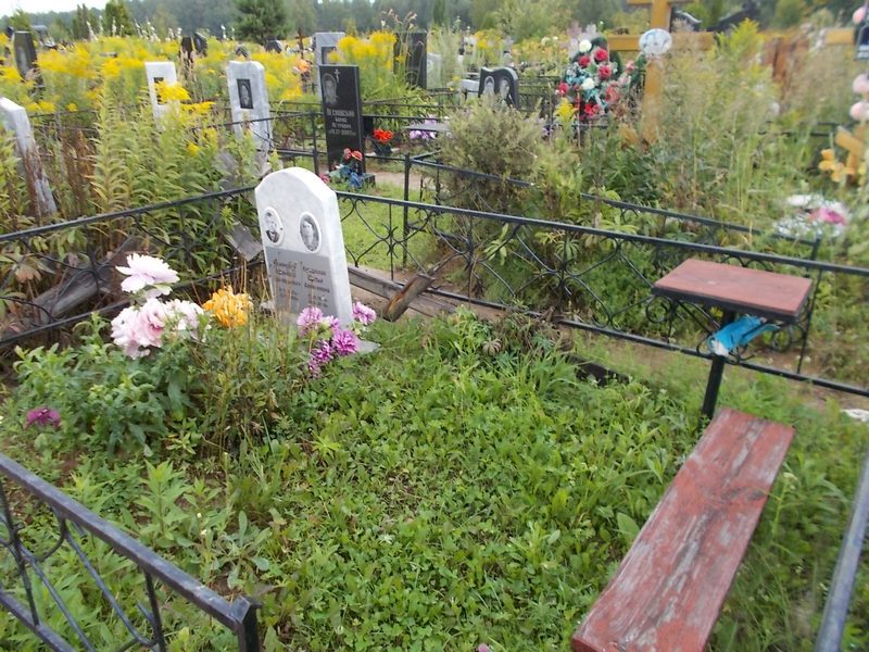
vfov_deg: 53.1
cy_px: 326
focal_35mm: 26
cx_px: 434
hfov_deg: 67.3
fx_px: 653
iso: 80
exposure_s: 1/125
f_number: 3.2
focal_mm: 4.6
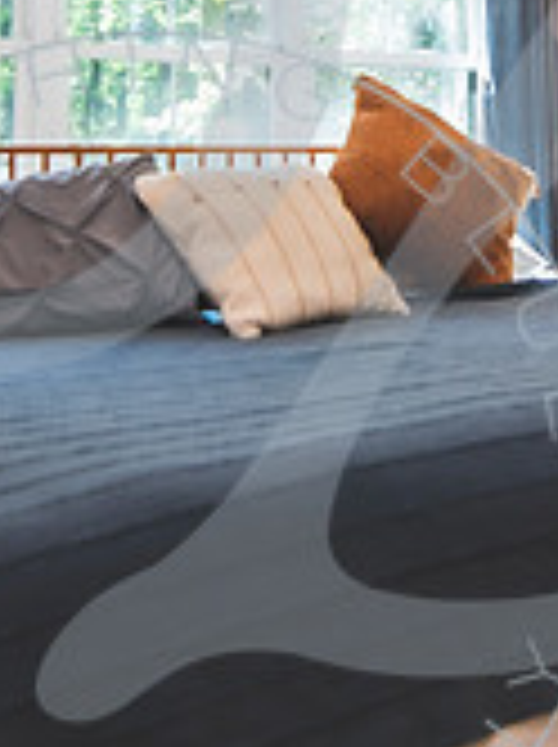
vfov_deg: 35.8
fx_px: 1099
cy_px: 111
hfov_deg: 28.0
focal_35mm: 51
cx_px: 439
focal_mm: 14
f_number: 2.8
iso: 250
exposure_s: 1/125
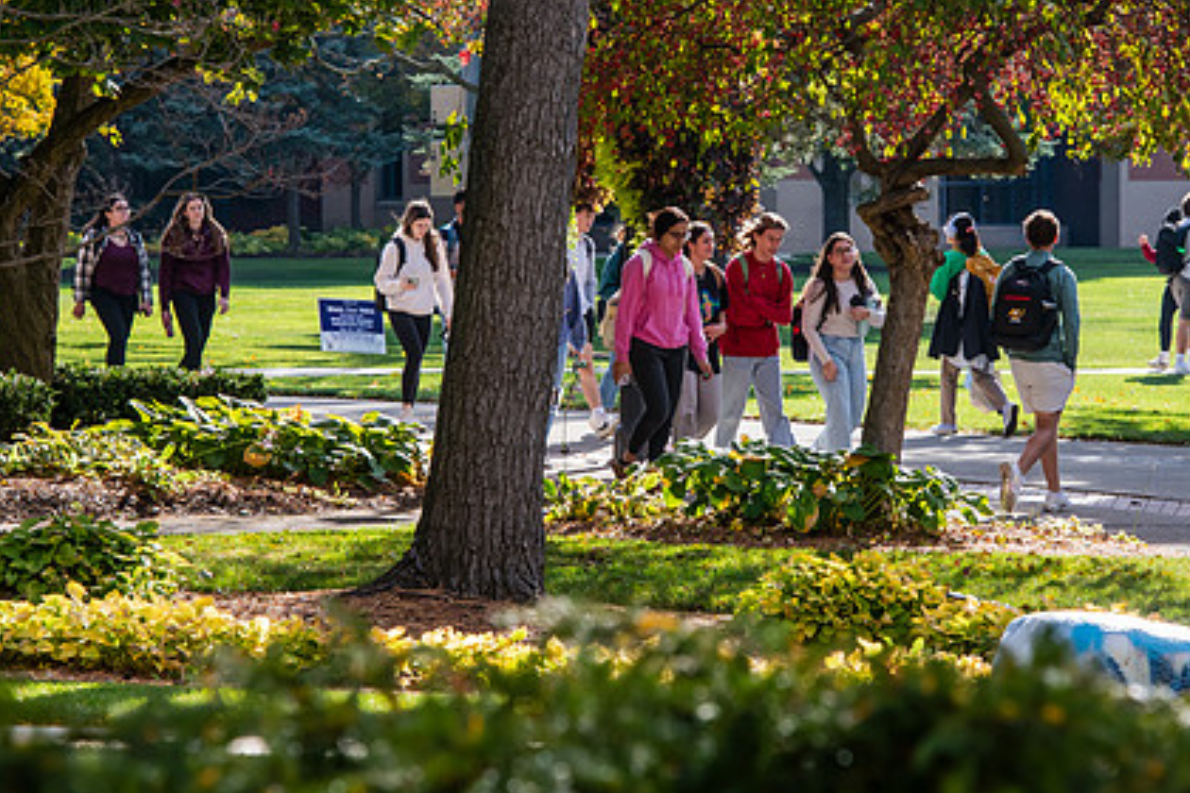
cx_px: 677
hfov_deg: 9.3
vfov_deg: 6.2
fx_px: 7305
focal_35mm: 221
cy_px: 310
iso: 400
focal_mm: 160
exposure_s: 1/320
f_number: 8
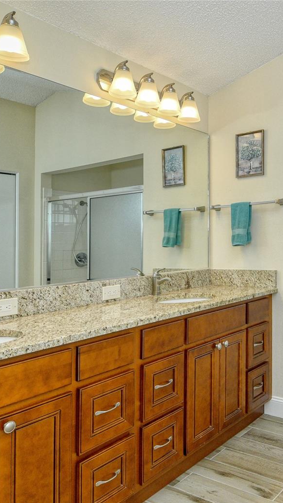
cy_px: 257
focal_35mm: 29
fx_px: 387
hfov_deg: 38.9
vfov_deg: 66.1
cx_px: 218
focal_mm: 12
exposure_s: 1/250
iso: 640
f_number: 8
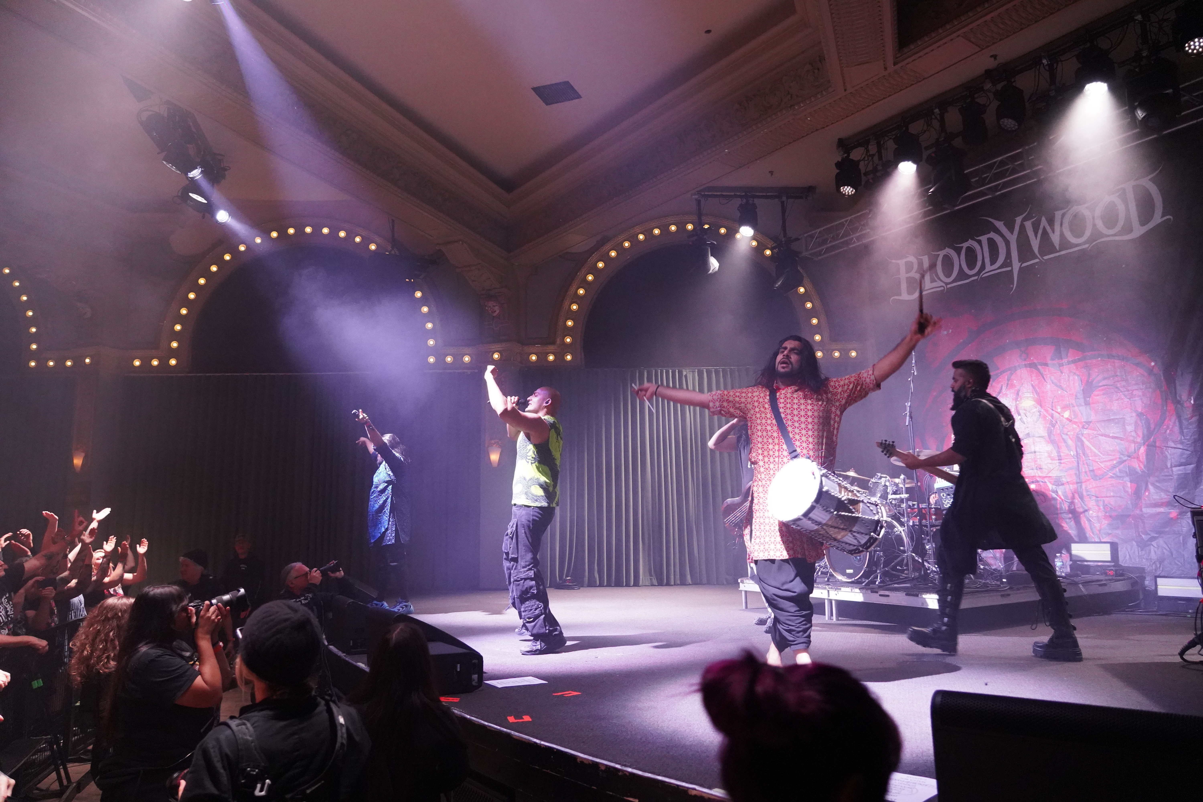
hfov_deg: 73.7
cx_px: 602
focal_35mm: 24
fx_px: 802
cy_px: 401
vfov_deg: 53.1
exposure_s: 1/160
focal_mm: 24
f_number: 4
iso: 10000
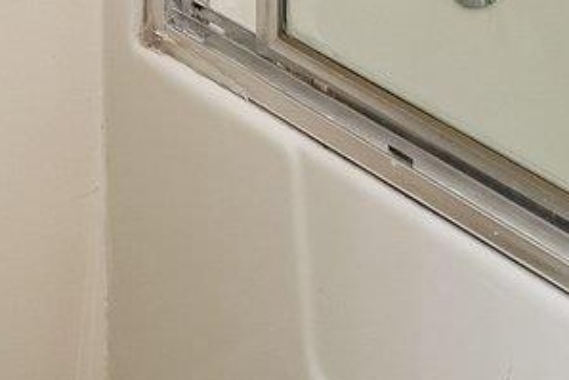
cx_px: 453
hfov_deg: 18.4
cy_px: -811
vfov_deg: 9.4
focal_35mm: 110
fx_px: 1739
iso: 400
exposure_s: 1/6
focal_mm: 16
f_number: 8
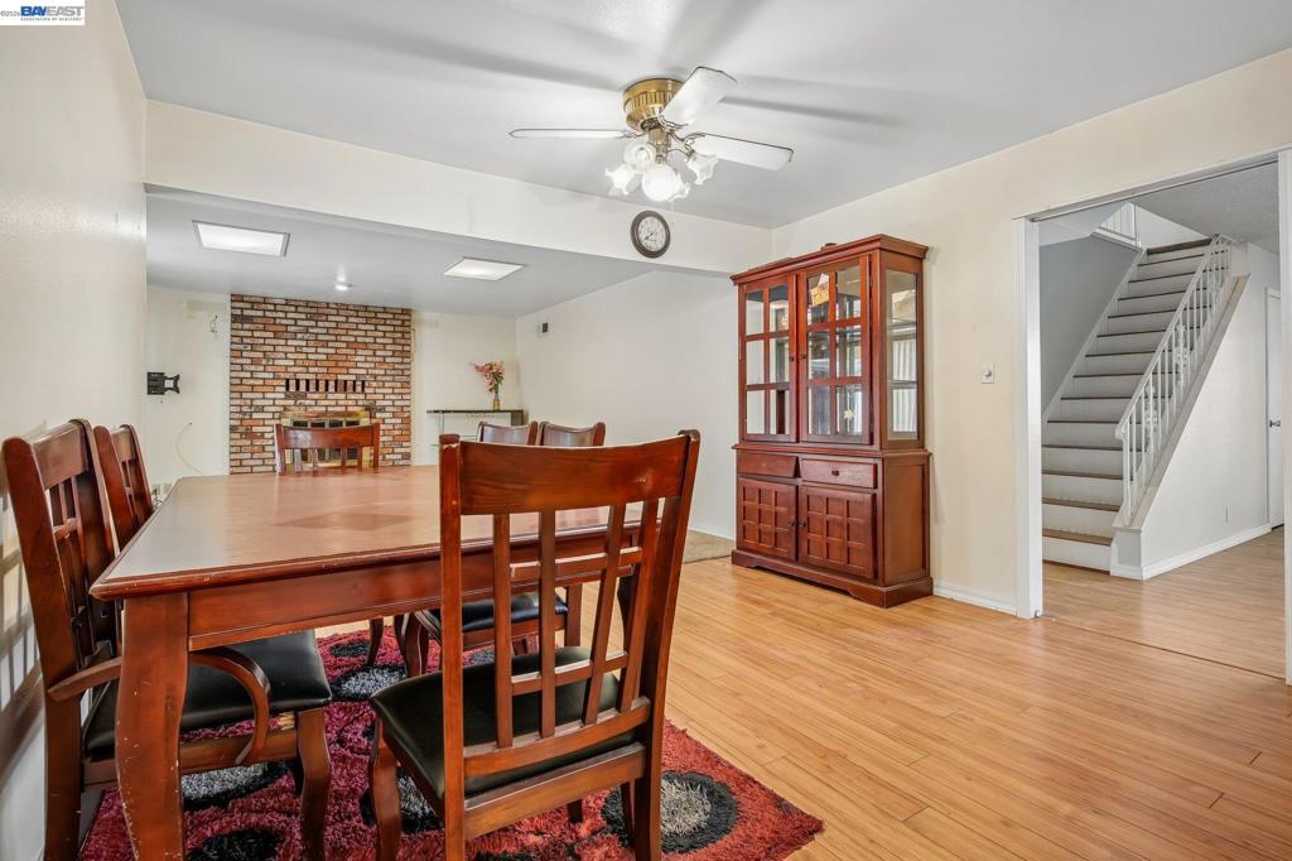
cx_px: 646
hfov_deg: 93.3
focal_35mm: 17
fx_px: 610
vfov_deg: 70.4
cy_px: 430
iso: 400
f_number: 8
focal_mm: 17
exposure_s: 1/6
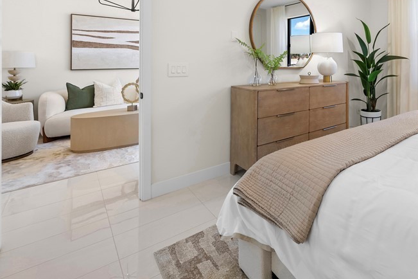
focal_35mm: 20
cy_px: 90
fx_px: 232
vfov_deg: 60.3
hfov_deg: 76.6
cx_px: 323
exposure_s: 1/13
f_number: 8
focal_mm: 12
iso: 250
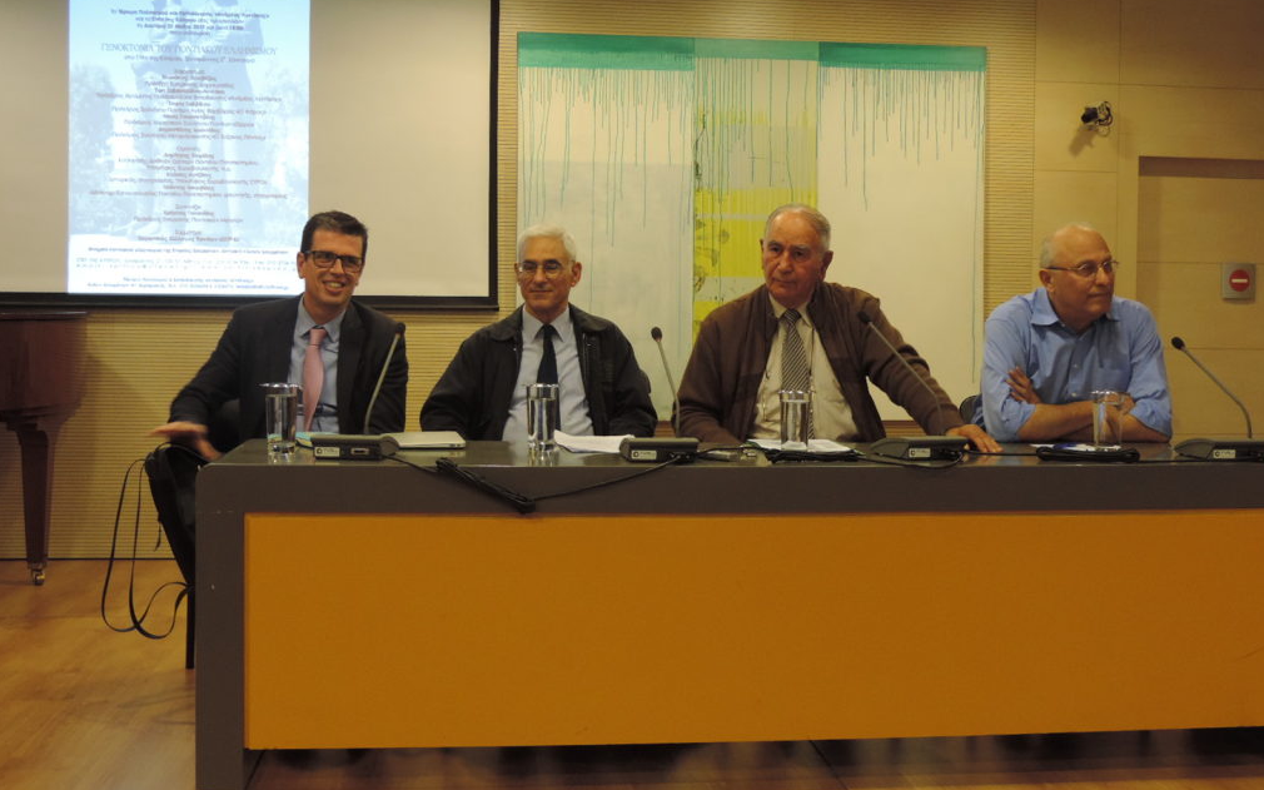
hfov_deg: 46.2
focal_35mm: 43
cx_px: 636
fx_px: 1481
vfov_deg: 29.8
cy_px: 352
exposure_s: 1/30
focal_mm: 7.1
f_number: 3.3
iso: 400
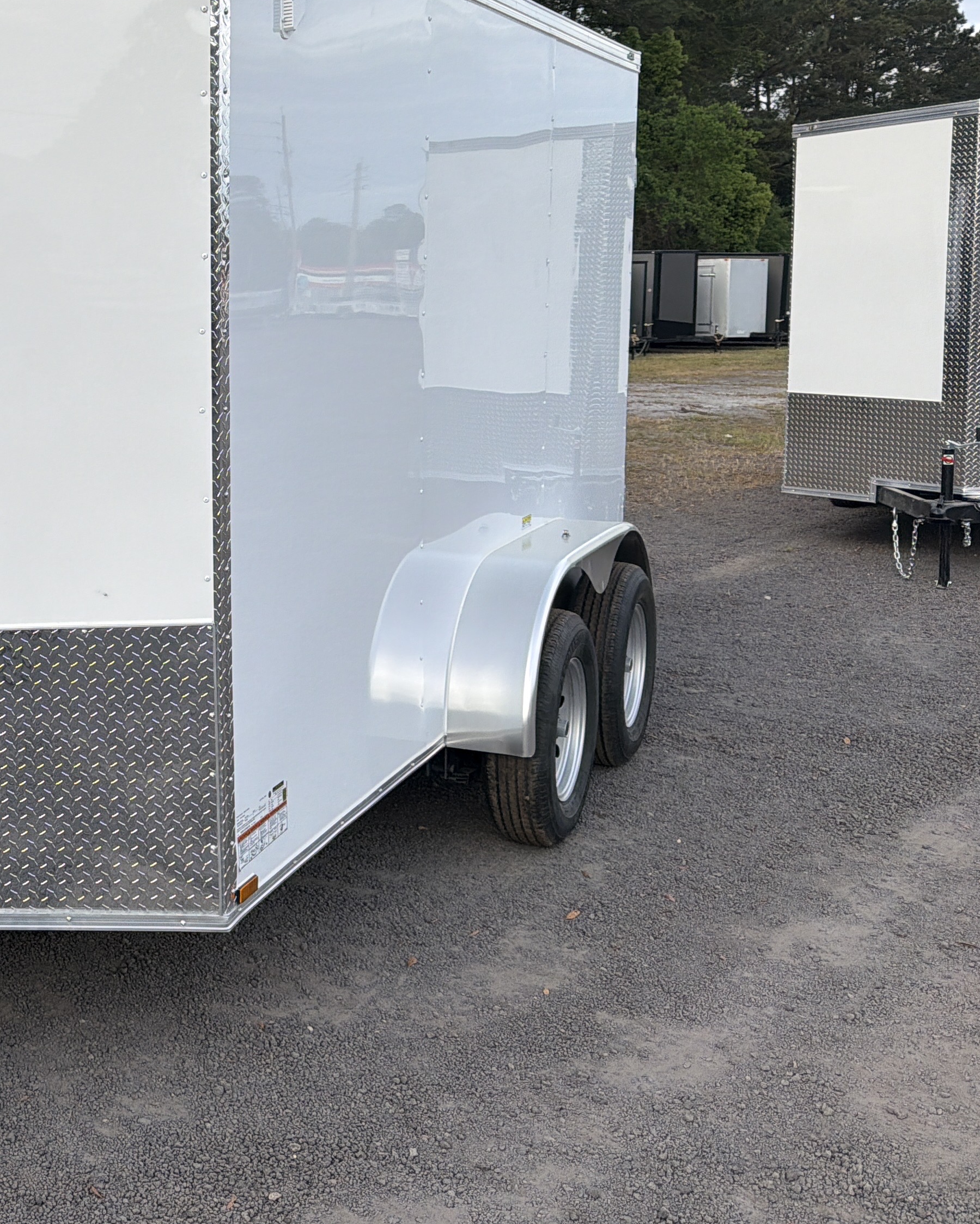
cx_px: 9
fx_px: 1523
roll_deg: +0.5
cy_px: 450
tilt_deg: -6.6
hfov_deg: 32.9
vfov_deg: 43.4
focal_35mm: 42
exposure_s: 1/1314
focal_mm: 6.76
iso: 80
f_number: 1.78
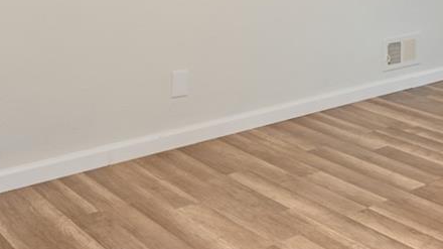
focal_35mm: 61
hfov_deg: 30.4
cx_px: 499
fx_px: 716
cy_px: -102
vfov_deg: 18.0
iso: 100
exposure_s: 1/8
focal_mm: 16
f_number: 4
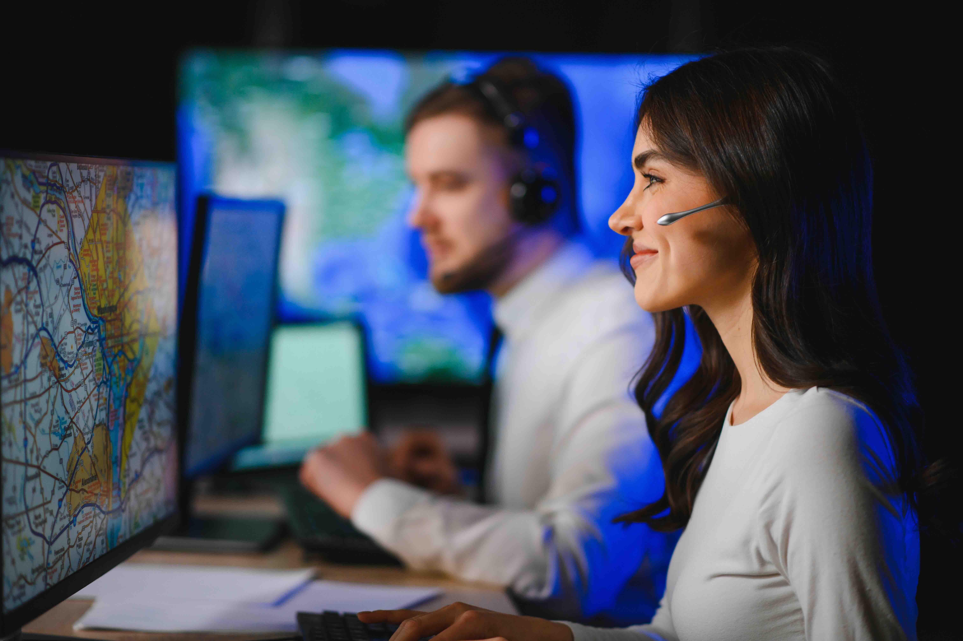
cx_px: 482
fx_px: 2272
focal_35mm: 85
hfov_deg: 23.9
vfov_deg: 16.1
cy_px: 320
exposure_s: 1/200
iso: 400
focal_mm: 85
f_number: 1.8
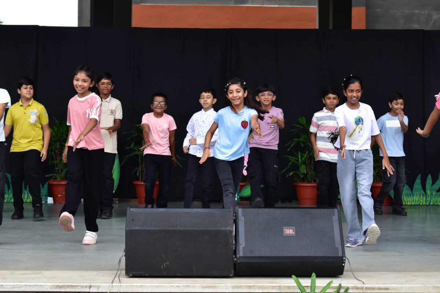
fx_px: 1008
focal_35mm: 82
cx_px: 220
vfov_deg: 16.6
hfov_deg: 24.6
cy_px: 146
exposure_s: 1/250
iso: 900
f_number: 5.6
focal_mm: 55
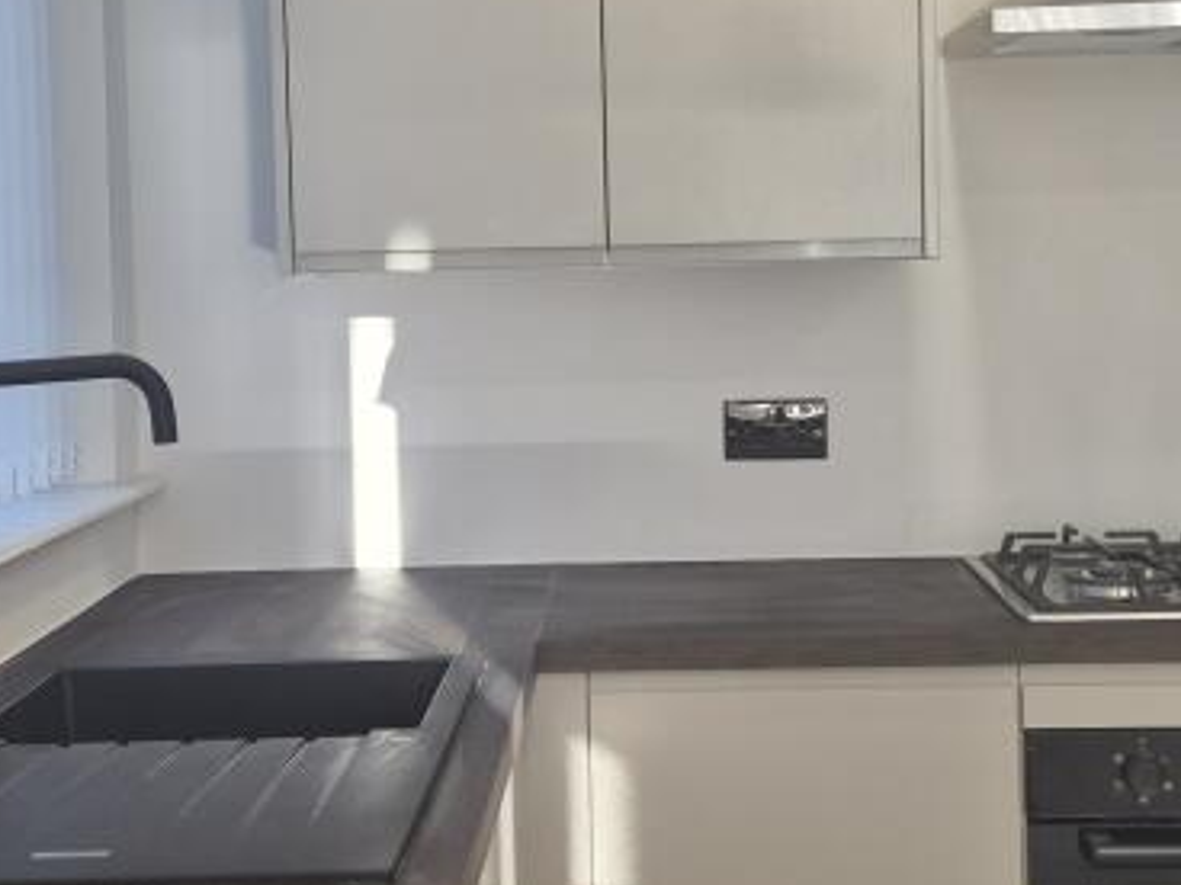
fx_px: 2183
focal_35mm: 64
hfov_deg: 30.3
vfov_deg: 22.9
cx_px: 590
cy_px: 314
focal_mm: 5.4
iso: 50
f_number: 1.8
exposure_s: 1/100
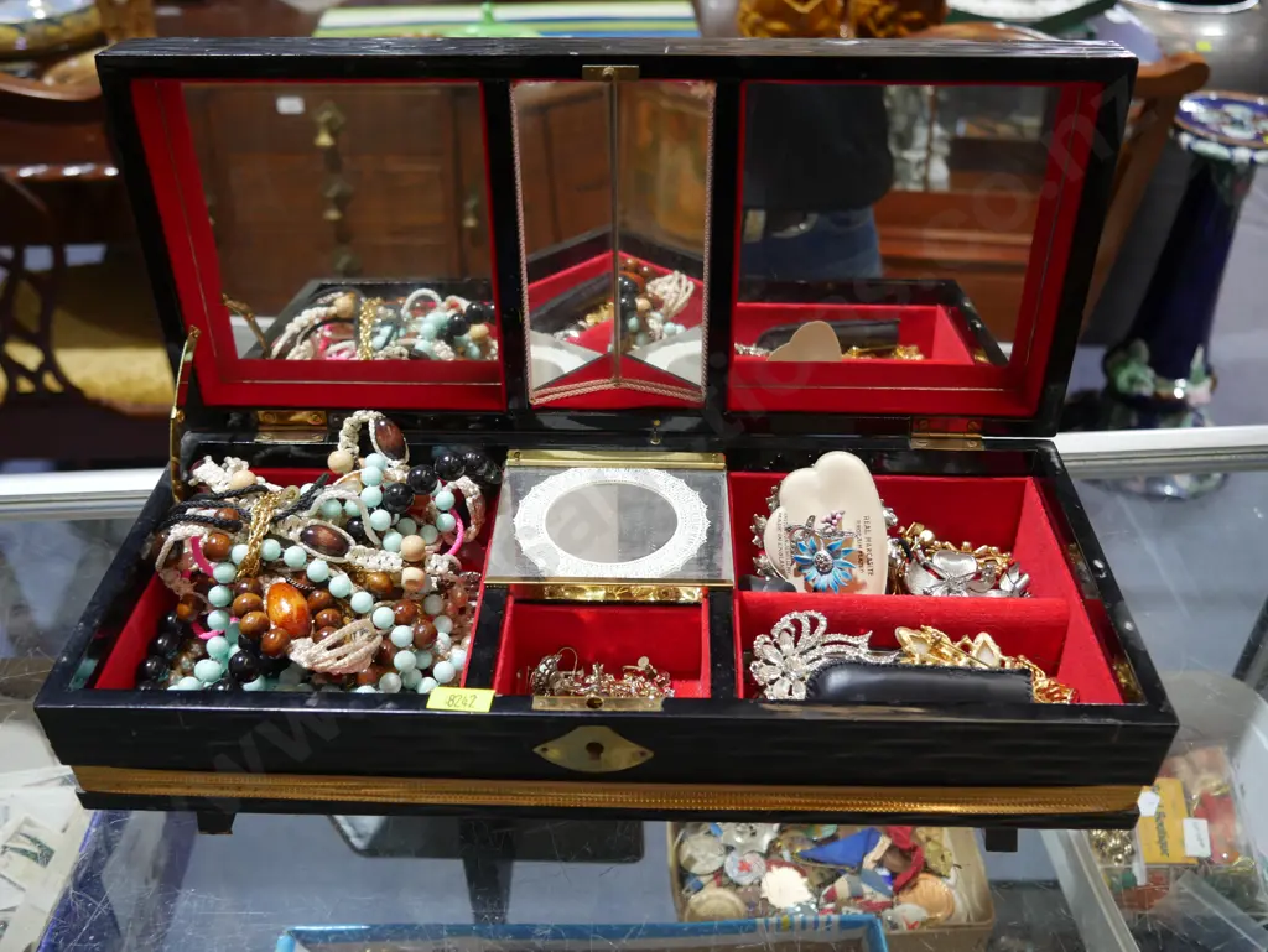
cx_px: 634
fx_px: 1099
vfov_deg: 46.8
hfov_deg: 59.9
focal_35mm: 30
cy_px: 476
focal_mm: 15
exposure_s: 1/60
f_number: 3.6
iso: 320
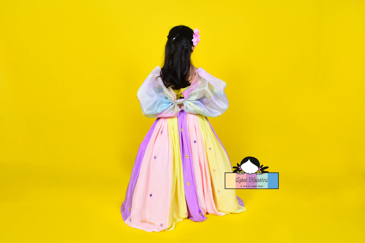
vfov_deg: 43.6
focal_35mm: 30
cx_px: 182
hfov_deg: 61.9
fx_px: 304
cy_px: 122
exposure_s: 1/160
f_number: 9
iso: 125
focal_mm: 20
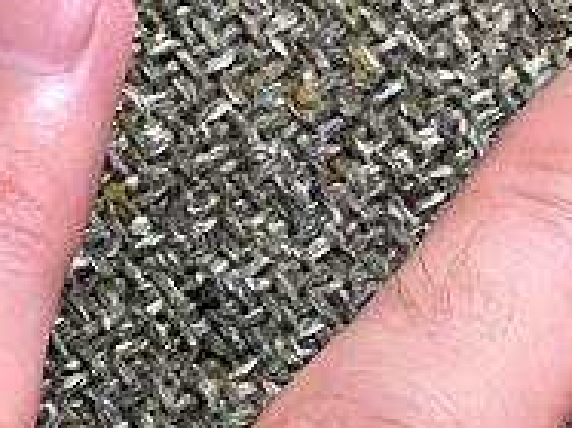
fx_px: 2758
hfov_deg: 11.5
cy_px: 1177
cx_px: -205
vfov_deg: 7.9
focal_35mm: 167
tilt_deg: -68.6
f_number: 1.8
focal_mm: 4.25
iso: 320
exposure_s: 1/50
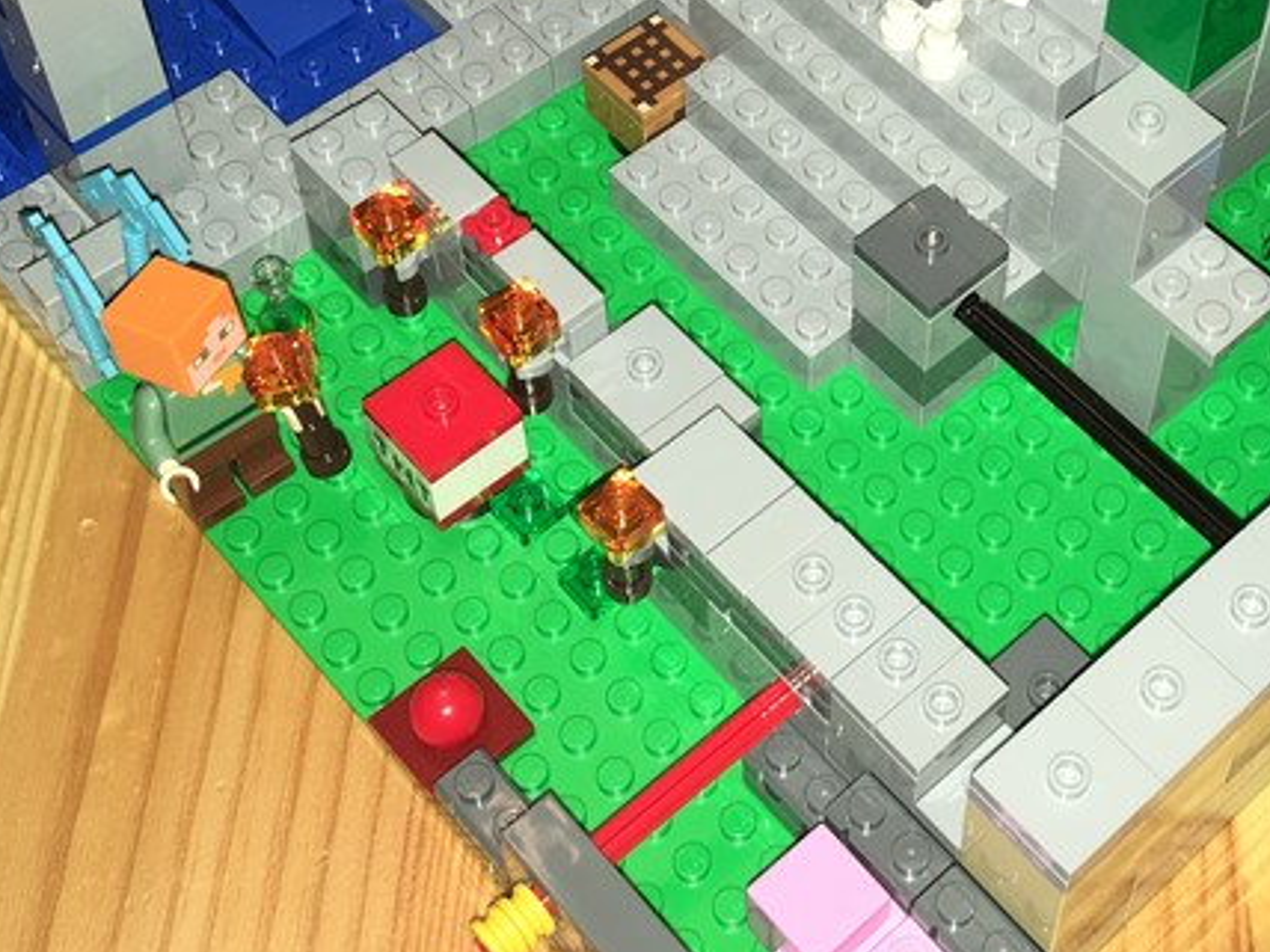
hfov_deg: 31.3
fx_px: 2238
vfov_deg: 23.6
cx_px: 911
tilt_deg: -50.9
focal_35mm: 61
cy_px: 159
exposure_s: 1/33
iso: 32
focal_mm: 4.15
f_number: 2.2
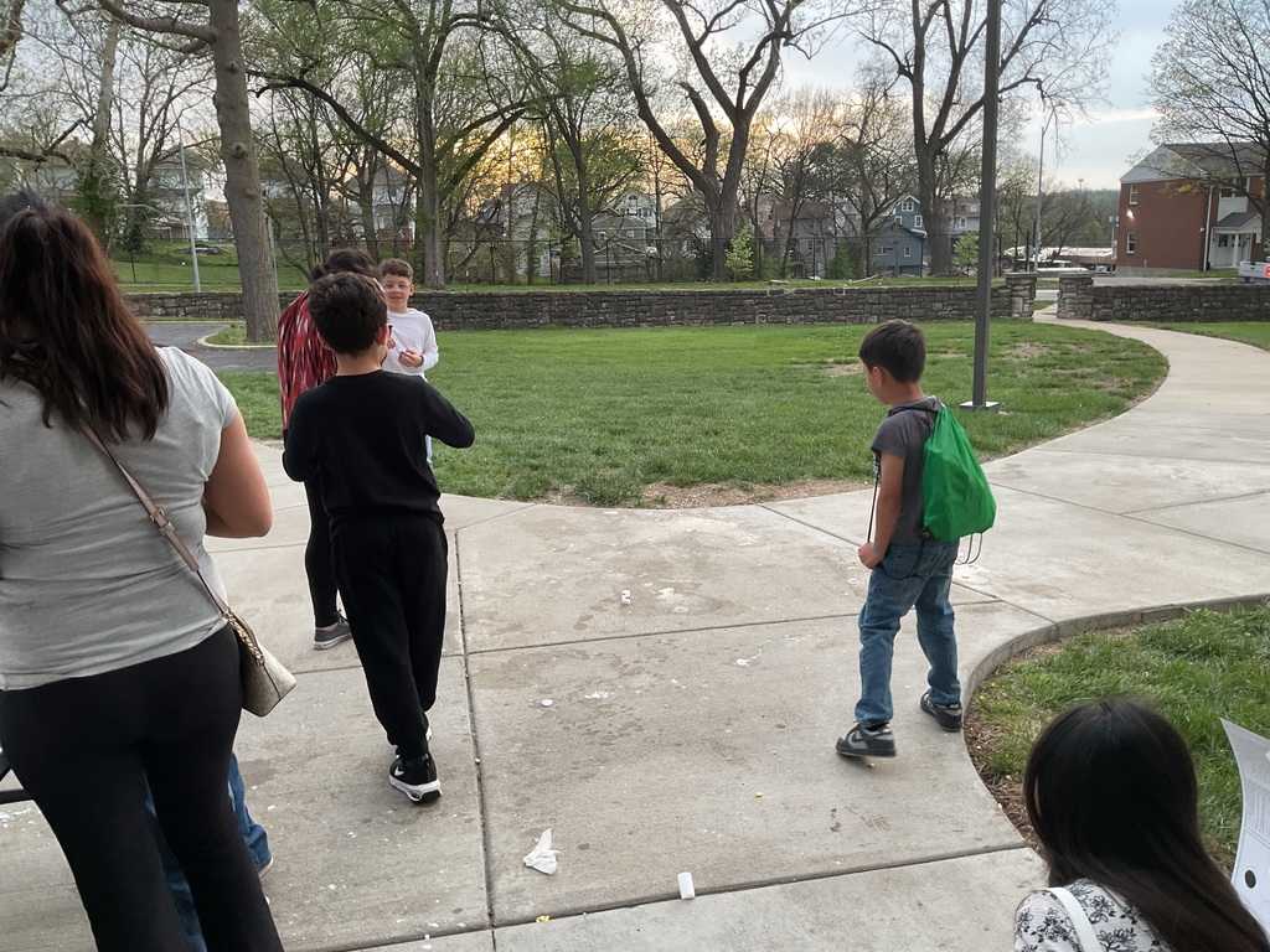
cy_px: 476
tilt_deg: -12.4
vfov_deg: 48.2
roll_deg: +4.6
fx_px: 1064
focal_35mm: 29
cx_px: 635
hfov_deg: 61.7
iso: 50
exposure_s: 1/120
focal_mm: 3
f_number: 1.8
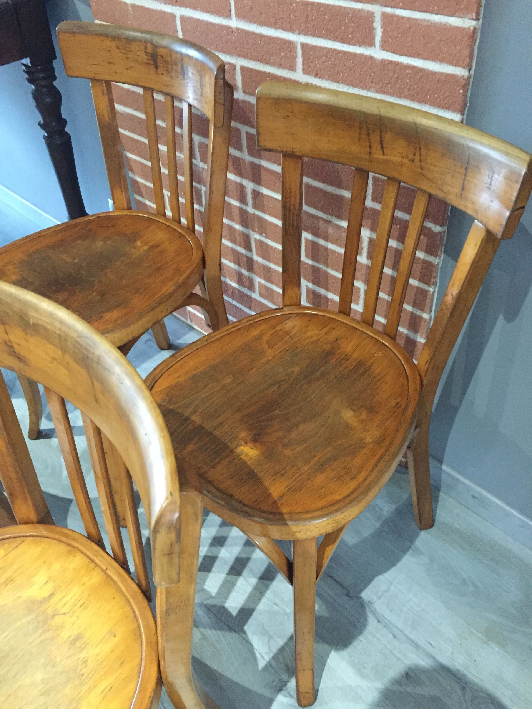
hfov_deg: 48.2
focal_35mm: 29
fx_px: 594
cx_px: 266
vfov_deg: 61.7
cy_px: 354
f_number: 2.2
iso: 400
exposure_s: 1/17
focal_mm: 4.15
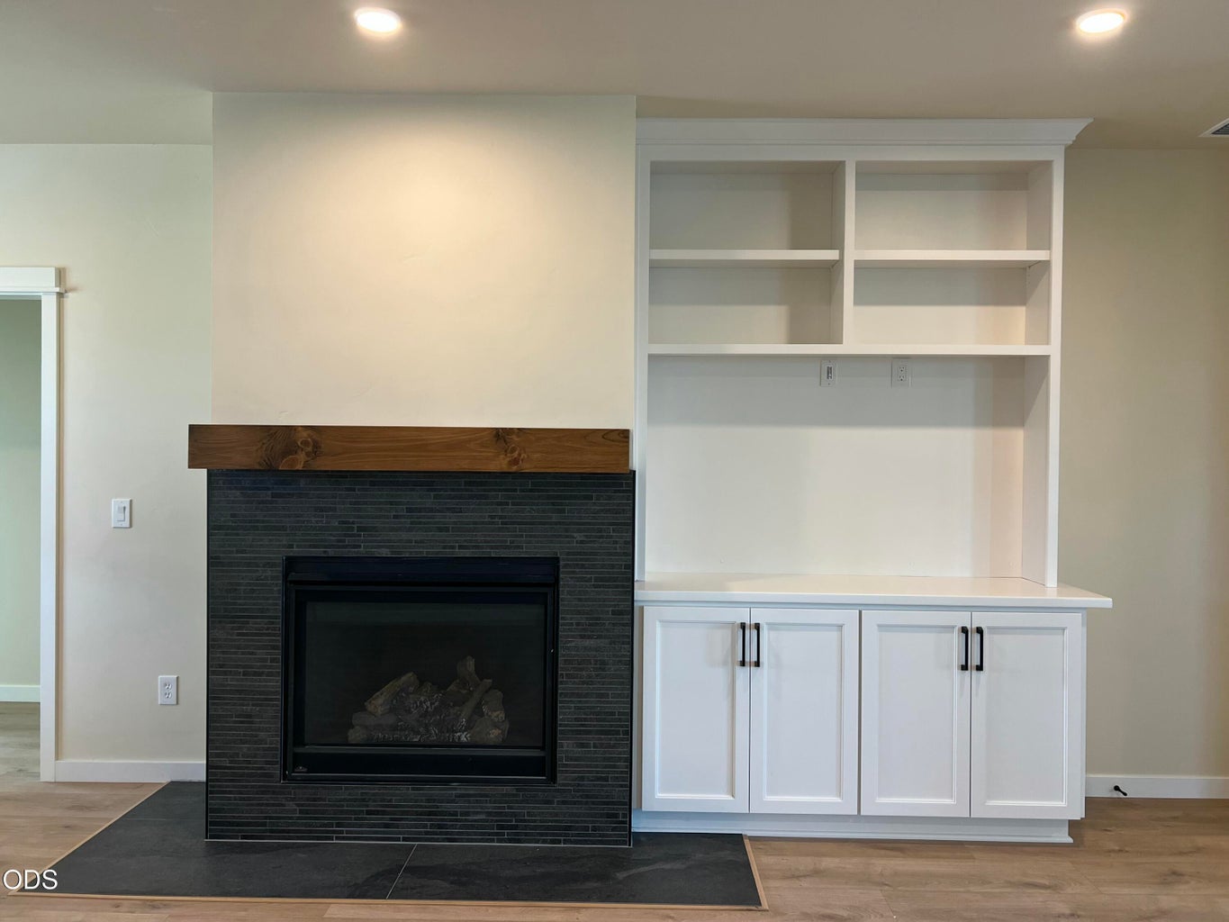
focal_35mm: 26
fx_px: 923
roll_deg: -0.7
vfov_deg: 53.1
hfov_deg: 67.3
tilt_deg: +0.2
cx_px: 614
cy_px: 461
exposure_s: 1/120
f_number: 1.5
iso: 125
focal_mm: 5.7
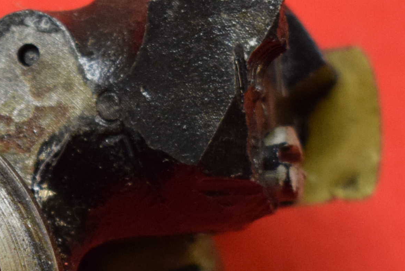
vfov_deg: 5.7
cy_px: 301
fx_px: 2723
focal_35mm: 242
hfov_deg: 8.4
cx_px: -161
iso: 2000
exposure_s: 1/125
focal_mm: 42
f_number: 5
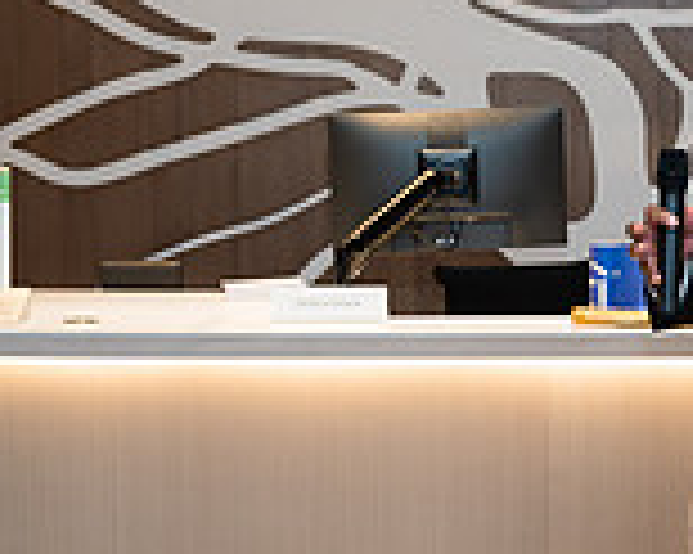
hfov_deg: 15.2
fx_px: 2583
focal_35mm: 126
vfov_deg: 12.2
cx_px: 536
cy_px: 324
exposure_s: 1/160
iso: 400
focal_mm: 34
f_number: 3.2
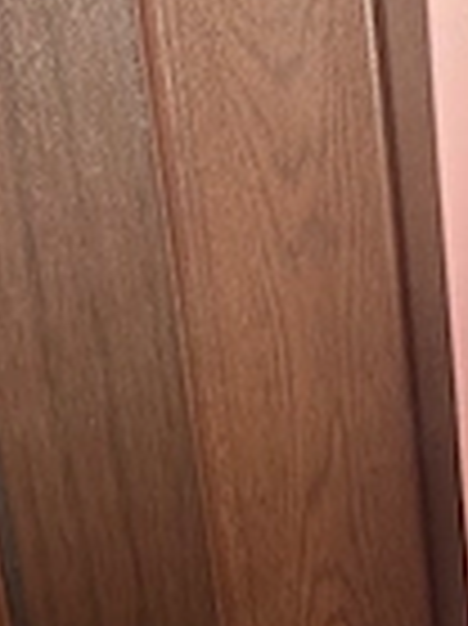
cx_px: 590
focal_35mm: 75
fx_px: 1354
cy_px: 730
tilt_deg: -18.1
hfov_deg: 18.4
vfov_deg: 23.9
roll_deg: +3.1
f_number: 1.6
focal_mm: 5.1
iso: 125
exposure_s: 1/81
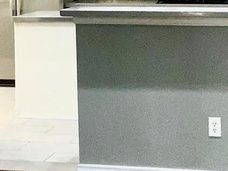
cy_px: -16
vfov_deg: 10.3
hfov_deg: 13.9
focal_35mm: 142
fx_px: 936
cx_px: 105
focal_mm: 3
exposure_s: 1/60
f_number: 1.8
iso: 80
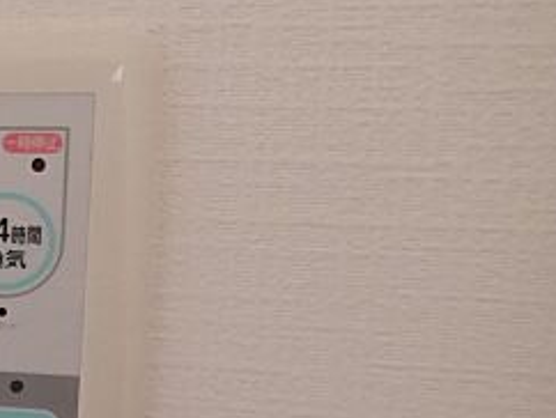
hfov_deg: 36.7
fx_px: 595
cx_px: -131
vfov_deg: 38.4
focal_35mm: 37
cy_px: 271
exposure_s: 1/13
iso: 3200
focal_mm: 7
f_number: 4
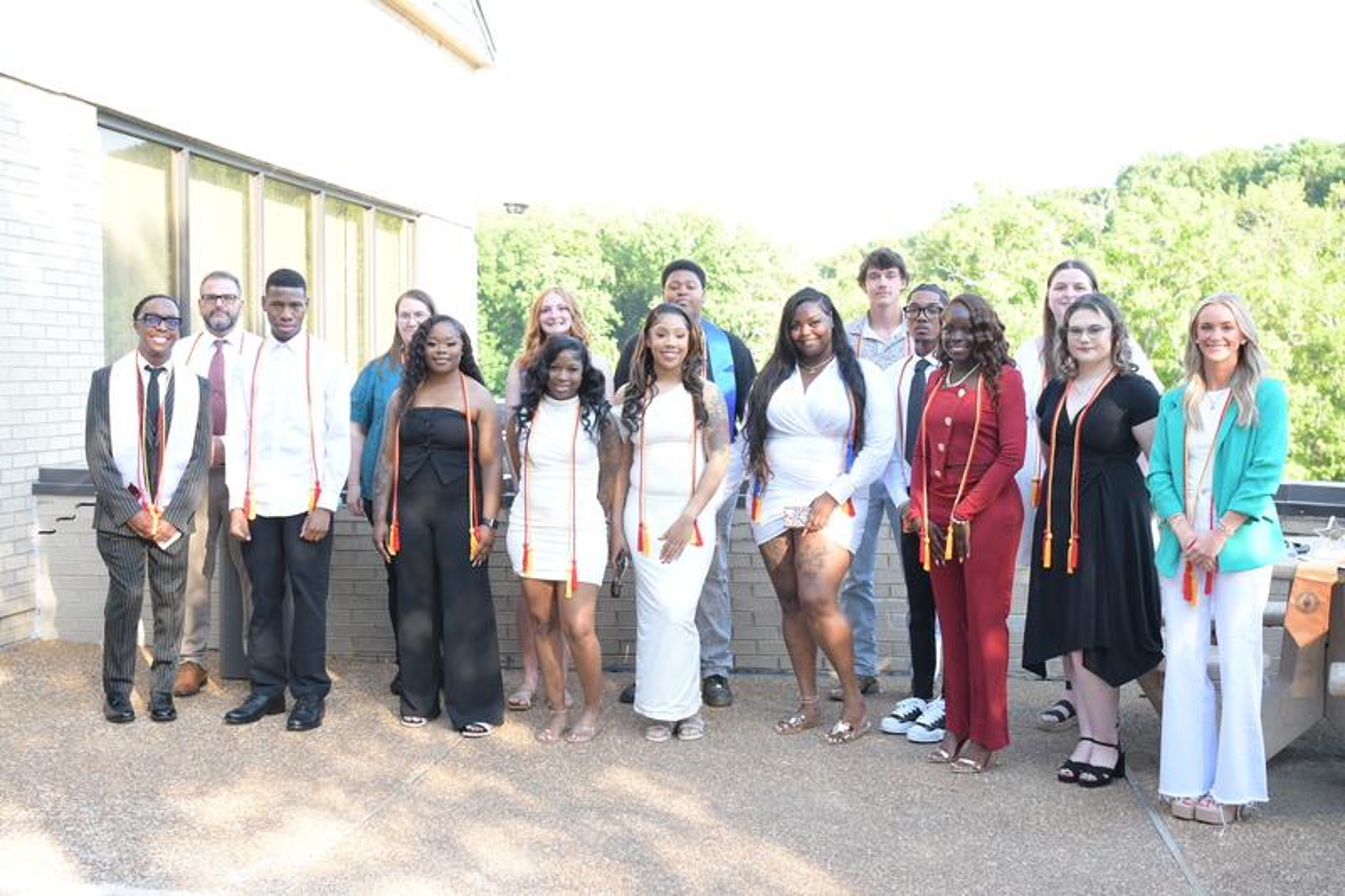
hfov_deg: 47.9
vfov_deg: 33.0
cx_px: 672
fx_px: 1513
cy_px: 448
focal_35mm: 40
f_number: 2.8
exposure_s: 1/500
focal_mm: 27
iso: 500
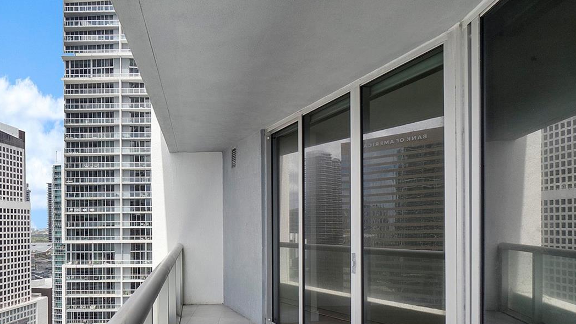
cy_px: 228
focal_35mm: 24
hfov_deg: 74.2
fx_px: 367
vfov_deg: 46.6
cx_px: 196
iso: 100
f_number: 10
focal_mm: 10
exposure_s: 1/320
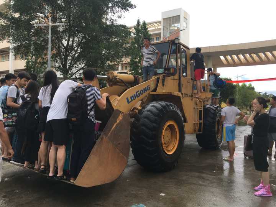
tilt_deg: +1.3
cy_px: 104
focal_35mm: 29
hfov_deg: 61.7
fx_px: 231
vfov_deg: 48.2
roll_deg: -1.1
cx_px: 138
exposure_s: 1/295
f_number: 2.2
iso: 25
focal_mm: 4.15
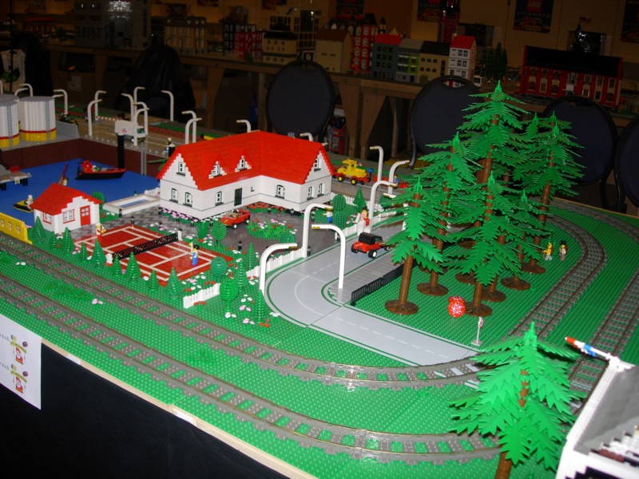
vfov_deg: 37.7
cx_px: 320
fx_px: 701
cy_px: 240
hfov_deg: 49.0
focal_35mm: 38
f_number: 2.8
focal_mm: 7.8
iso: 79
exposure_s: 1/64
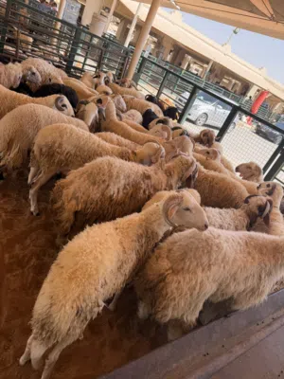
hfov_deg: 56.8
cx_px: 142
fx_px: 263
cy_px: 190
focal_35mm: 24
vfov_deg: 71.6
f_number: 1.78
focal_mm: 6.76
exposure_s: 1/931
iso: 100
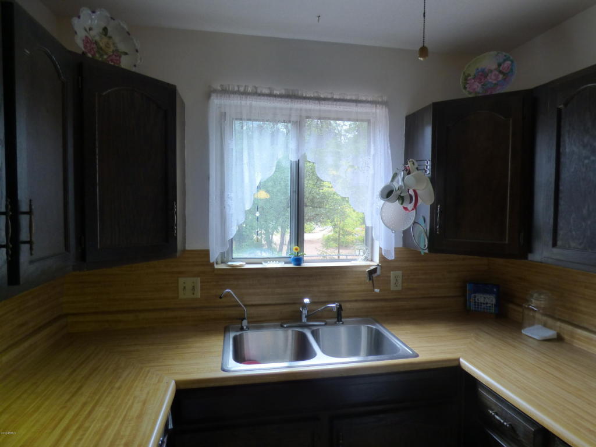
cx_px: 298
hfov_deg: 81.7
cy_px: 224
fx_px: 344
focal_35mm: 20
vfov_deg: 66.0
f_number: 2.8
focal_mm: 3.58
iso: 200
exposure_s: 1/100
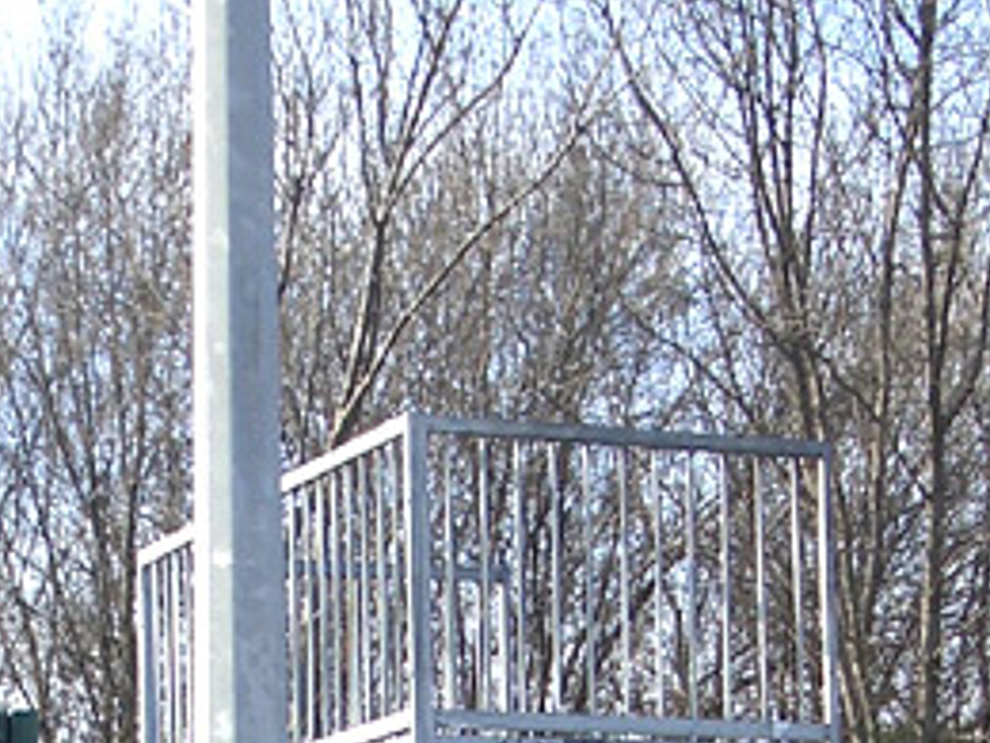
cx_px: 594
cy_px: 1248
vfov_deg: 10.0
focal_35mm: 142
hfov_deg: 13.9
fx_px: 4061
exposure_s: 1/500
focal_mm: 6.8
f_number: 2.8
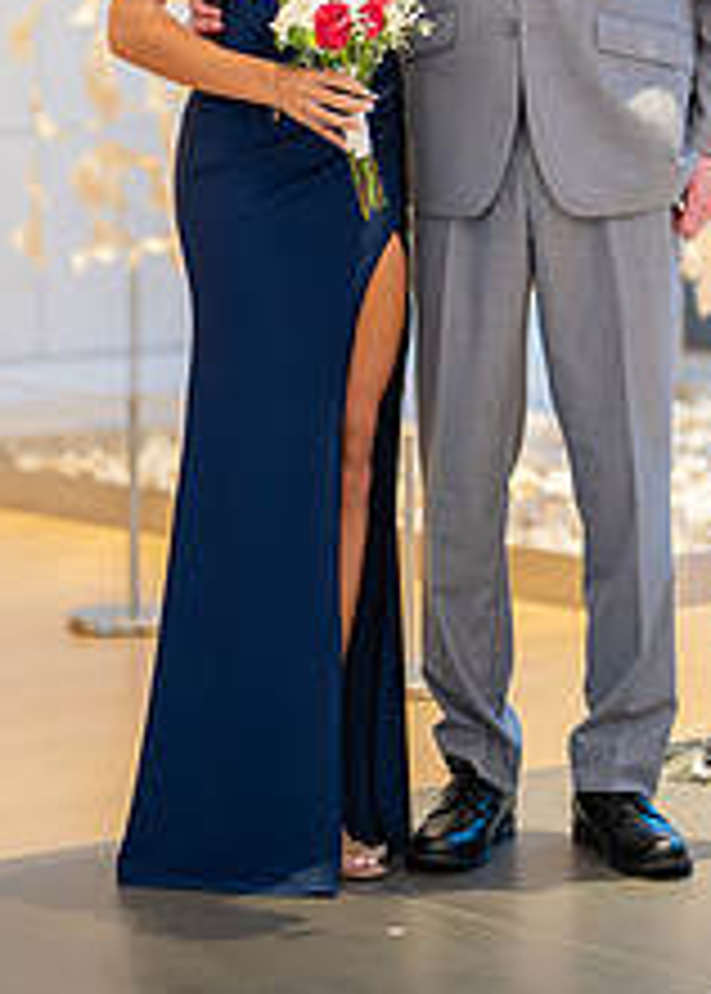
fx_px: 4351
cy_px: 136
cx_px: 503
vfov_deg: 13.0
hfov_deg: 9.3
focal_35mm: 154
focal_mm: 50
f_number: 1.2
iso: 1000
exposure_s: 1/640
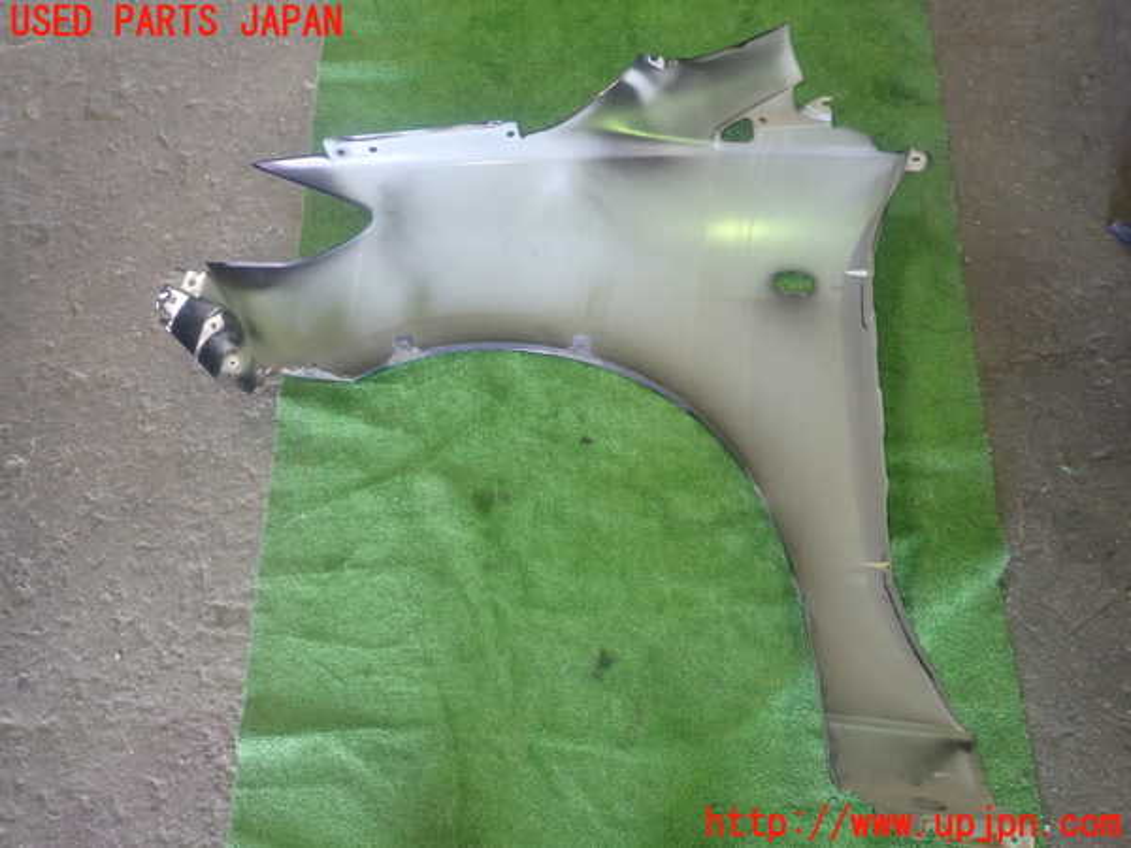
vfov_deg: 54.9
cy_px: 424
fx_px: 817
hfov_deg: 69.4
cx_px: 566
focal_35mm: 25
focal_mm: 4.5
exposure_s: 1/30
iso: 250
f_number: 2
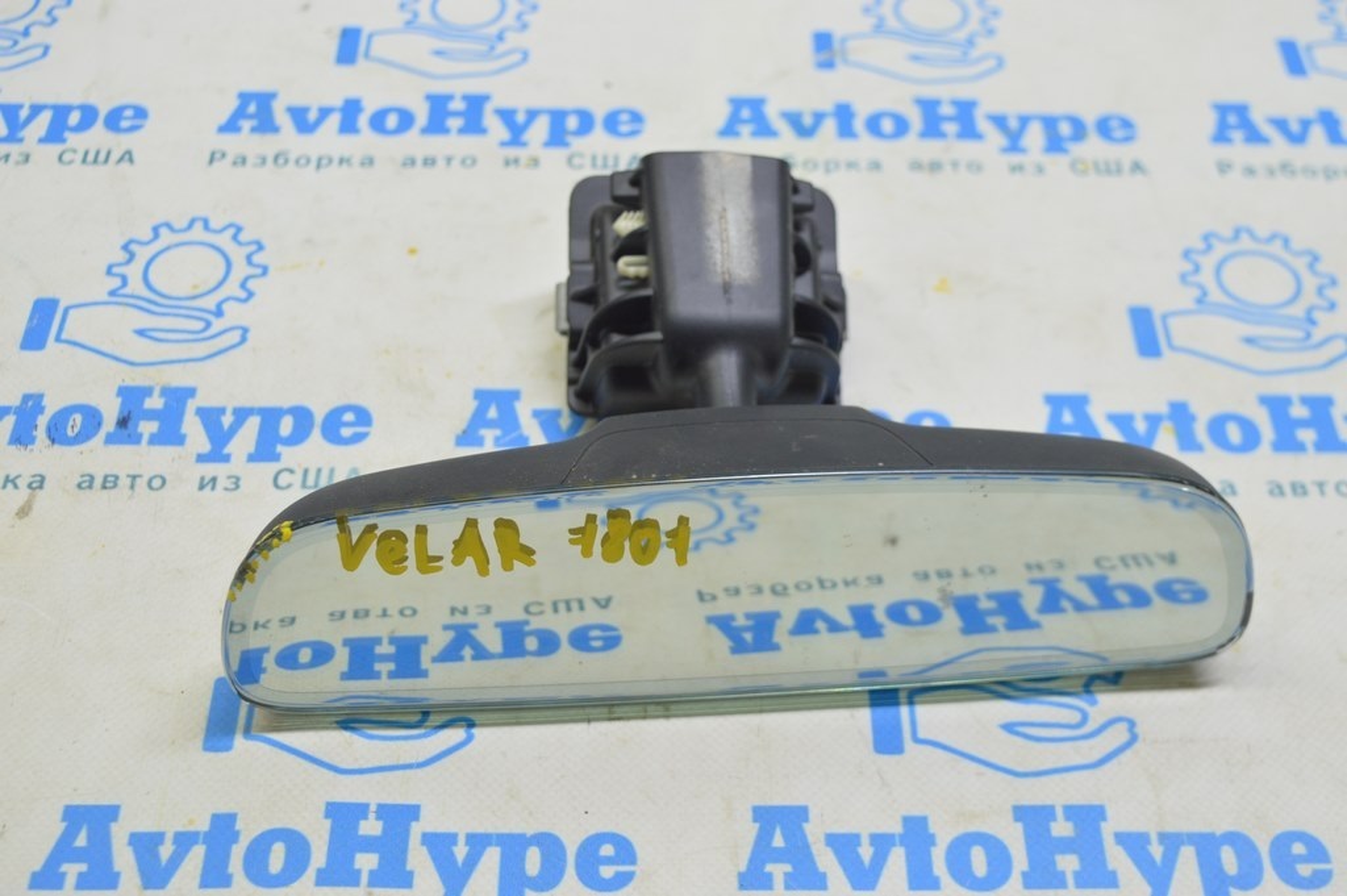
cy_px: 448
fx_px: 1907
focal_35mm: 51
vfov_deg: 26.4
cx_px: 674
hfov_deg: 38.9
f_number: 5.6
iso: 400
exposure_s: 1/20
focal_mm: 34
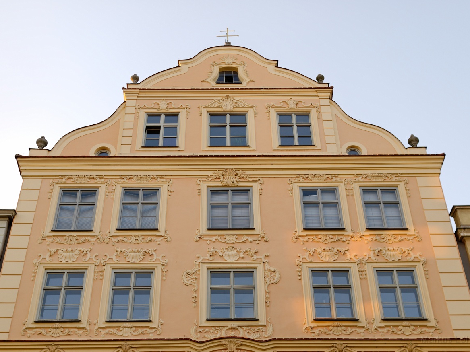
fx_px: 665
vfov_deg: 29.7
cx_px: 228
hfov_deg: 38.9
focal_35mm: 49
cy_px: 175
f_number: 2.8
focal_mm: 30
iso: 100
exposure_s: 1/160
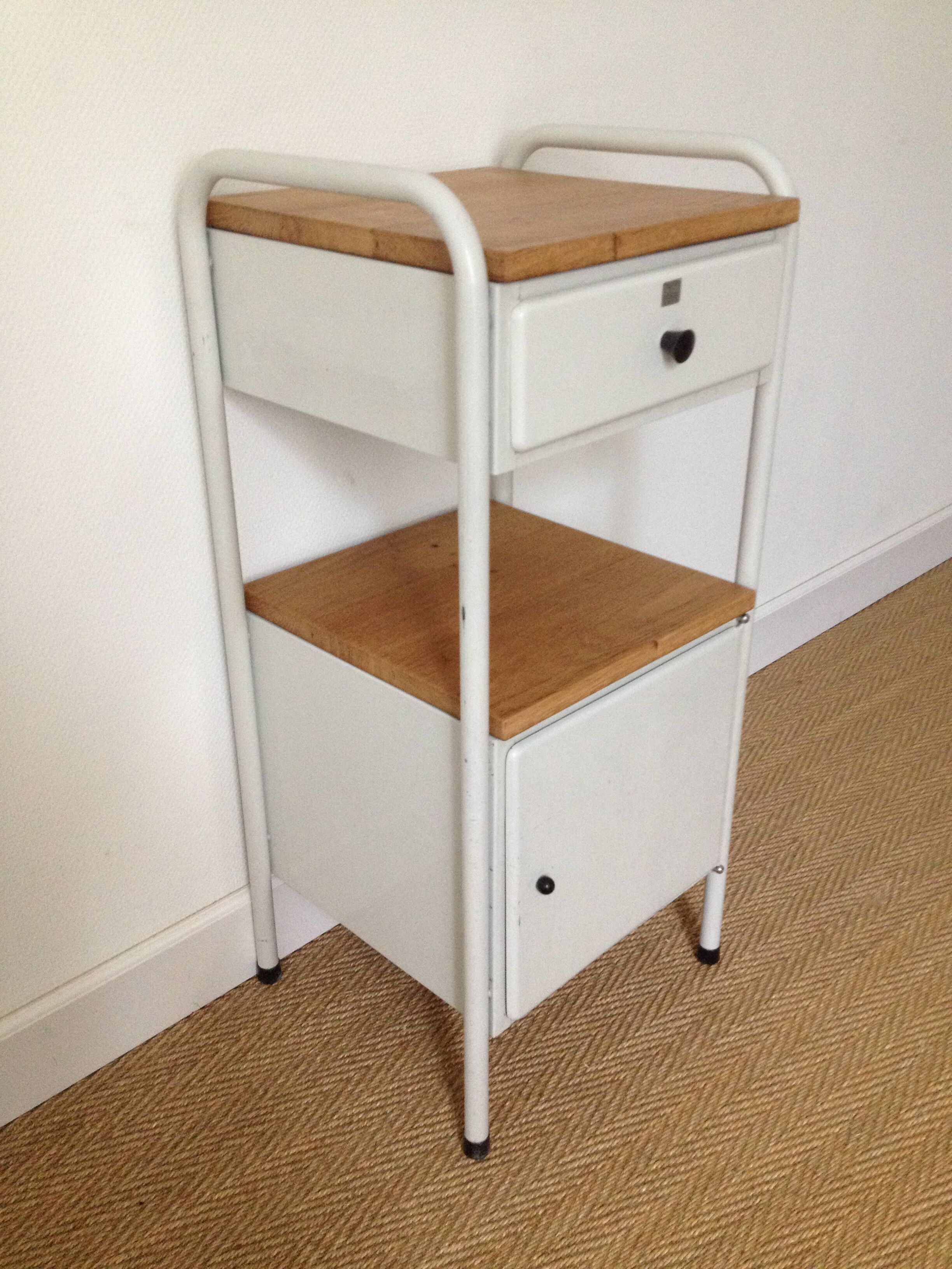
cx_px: 476
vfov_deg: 52.6
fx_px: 1283
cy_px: 634
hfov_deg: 40.7
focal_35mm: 35
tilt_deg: -26.8
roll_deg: -0.2
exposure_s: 1/20
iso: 250
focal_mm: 4.28
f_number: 2.4
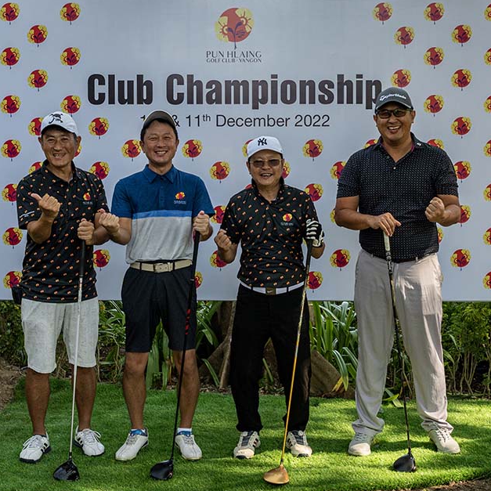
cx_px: 236
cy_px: 246
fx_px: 834
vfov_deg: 32.8
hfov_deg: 32.8
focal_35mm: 52
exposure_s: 1/320
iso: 720
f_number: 8
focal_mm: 40
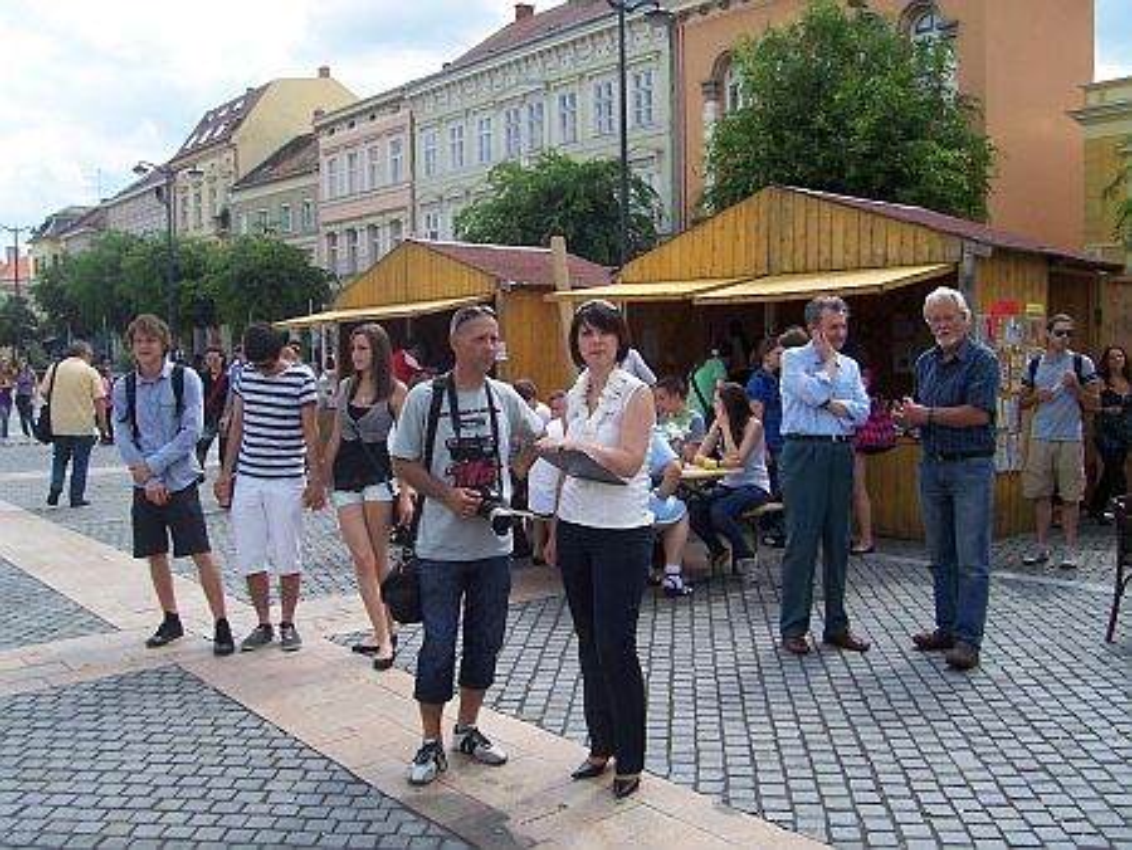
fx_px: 1112
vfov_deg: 41.8
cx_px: 566
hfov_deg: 53.9
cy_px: 425
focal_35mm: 34
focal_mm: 5.6
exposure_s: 1/250
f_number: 5.6
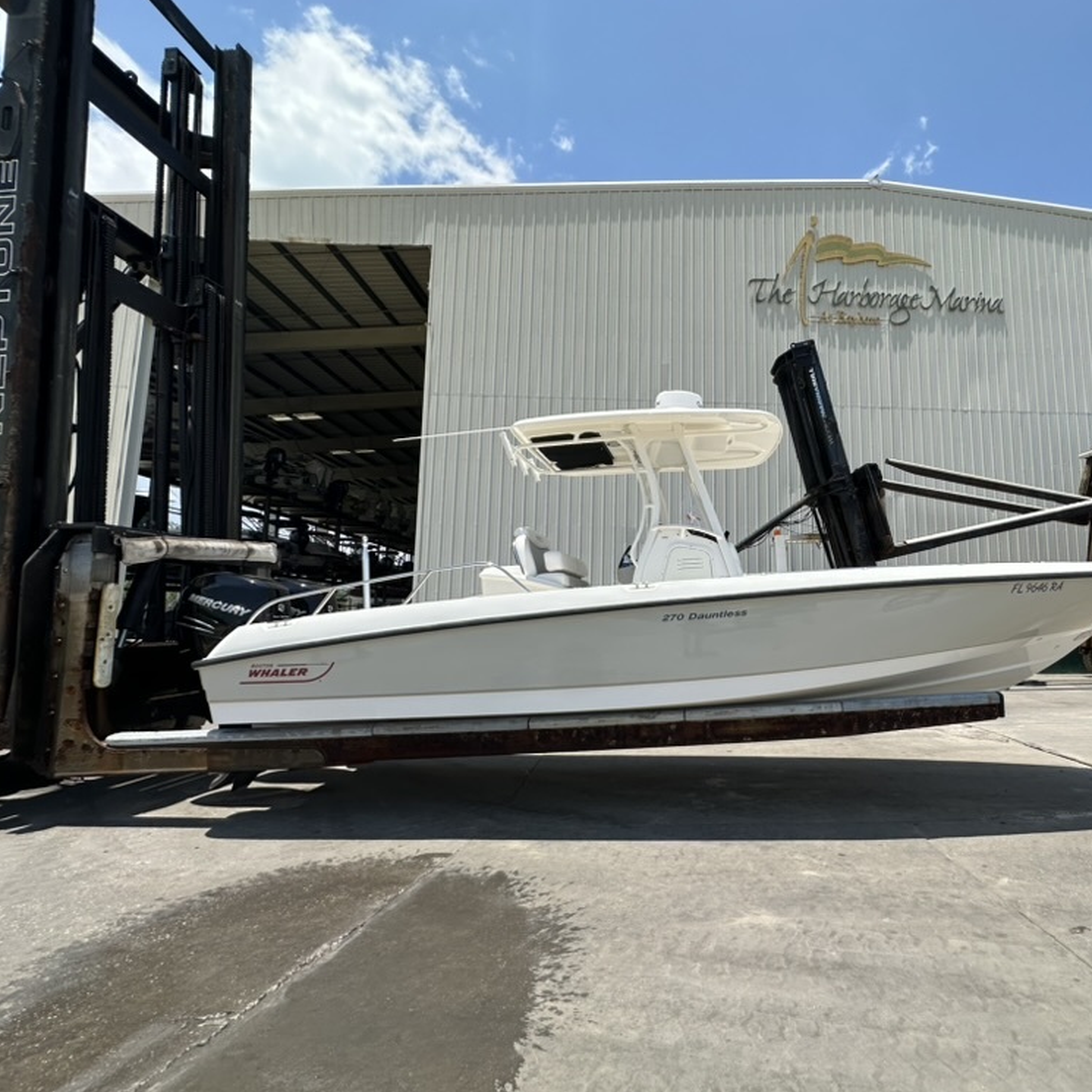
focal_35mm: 17
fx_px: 607
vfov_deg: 84.0
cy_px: 554
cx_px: 702
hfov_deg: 81.9
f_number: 2.2
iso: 40
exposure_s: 1/2353
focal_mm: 2.22
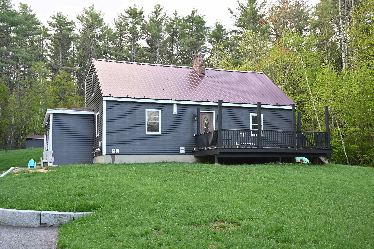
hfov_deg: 49.6
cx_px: 187
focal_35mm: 39
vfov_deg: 34.2
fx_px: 405
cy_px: 124
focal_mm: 39
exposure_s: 1/250
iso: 280
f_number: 4
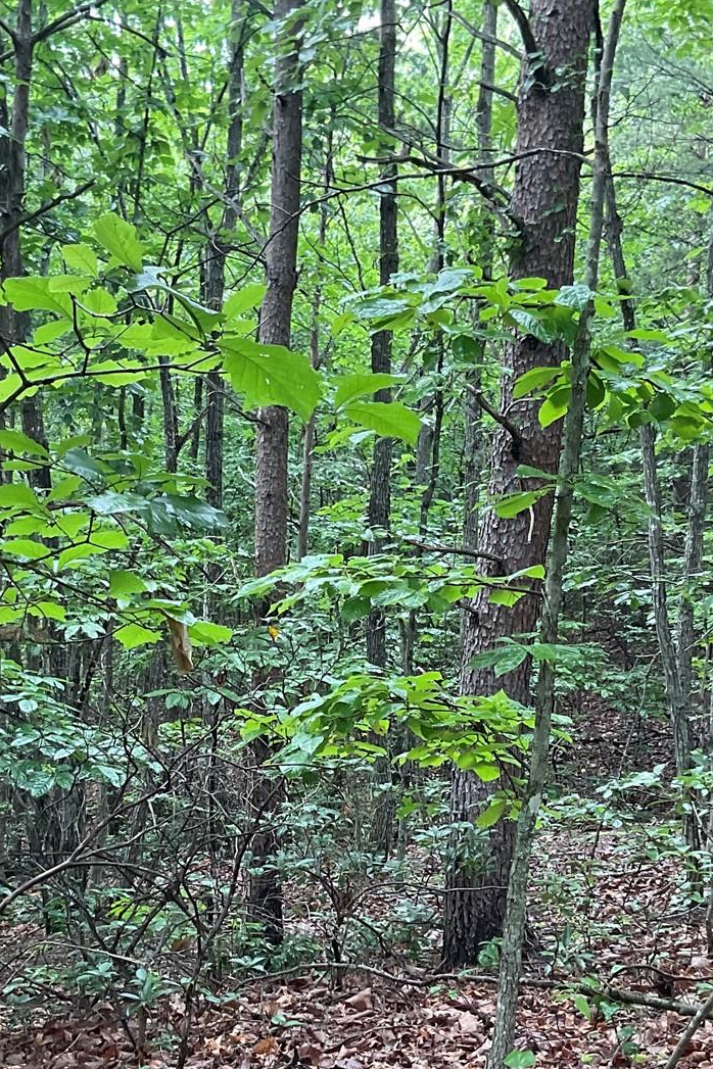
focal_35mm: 59
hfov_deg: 22.9
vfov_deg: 33.7
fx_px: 1753
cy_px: 700
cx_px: 233
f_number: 1.8
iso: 80
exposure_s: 1/60
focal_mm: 3
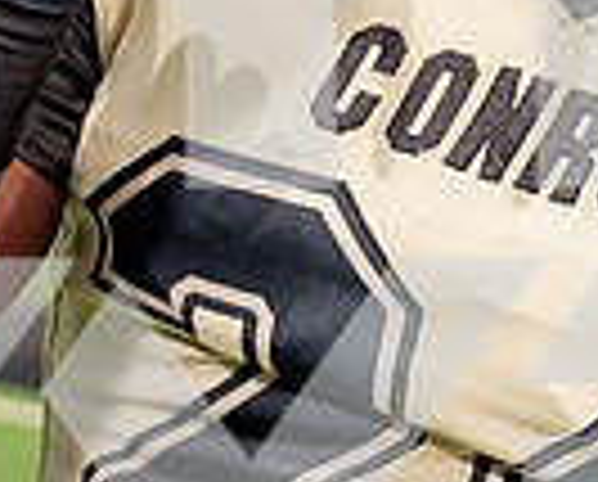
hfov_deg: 8.5
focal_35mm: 226
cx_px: 450
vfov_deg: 6.8
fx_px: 4009
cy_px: -47
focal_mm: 55
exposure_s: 1/1600
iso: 400
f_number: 6.3
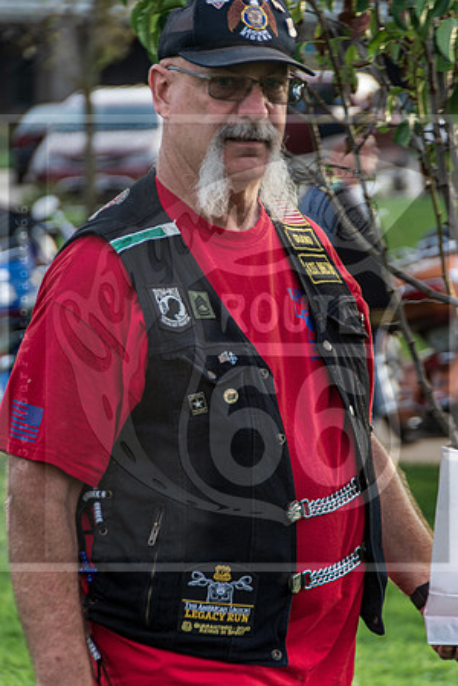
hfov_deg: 6.1
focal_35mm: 225
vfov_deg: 9.1
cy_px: 343
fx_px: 4293
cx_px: 229
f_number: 5.6
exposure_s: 1/160
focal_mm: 150
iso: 400
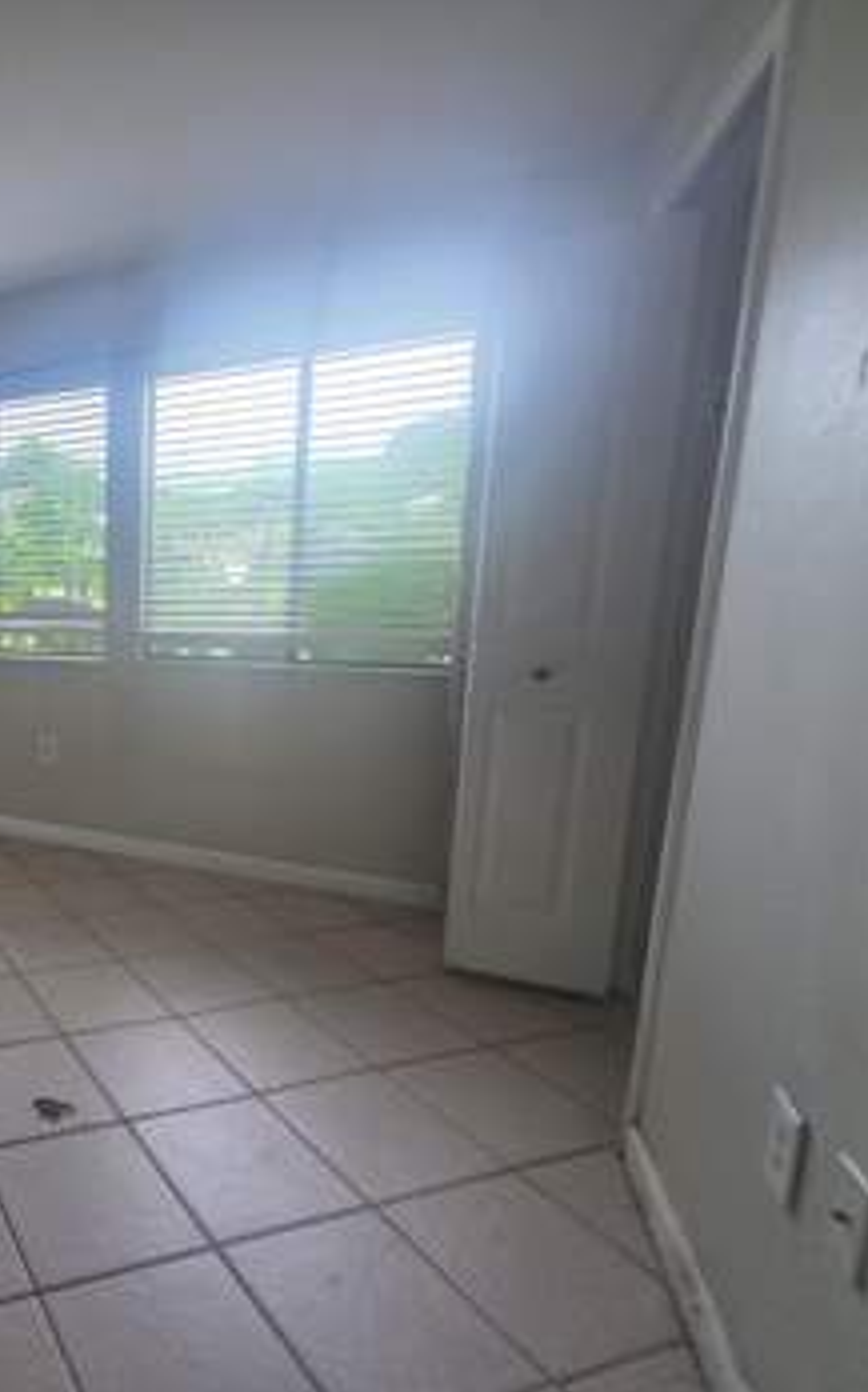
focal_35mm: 19
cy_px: 706
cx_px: -68
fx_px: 720
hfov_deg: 47.0
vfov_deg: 88.0
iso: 125
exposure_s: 1/120
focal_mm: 2.2
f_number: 1.9
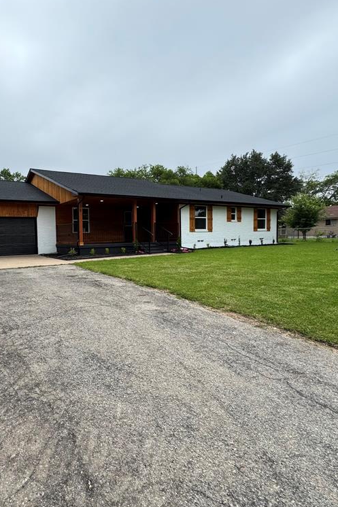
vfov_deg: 84.0
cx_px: 93
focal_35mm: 20
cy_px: 253
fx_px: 282
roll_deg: +1.4
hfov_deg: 59.3
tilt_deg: -3.4
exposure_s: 1/1078
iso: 50
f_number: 2.2
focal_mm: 2.22
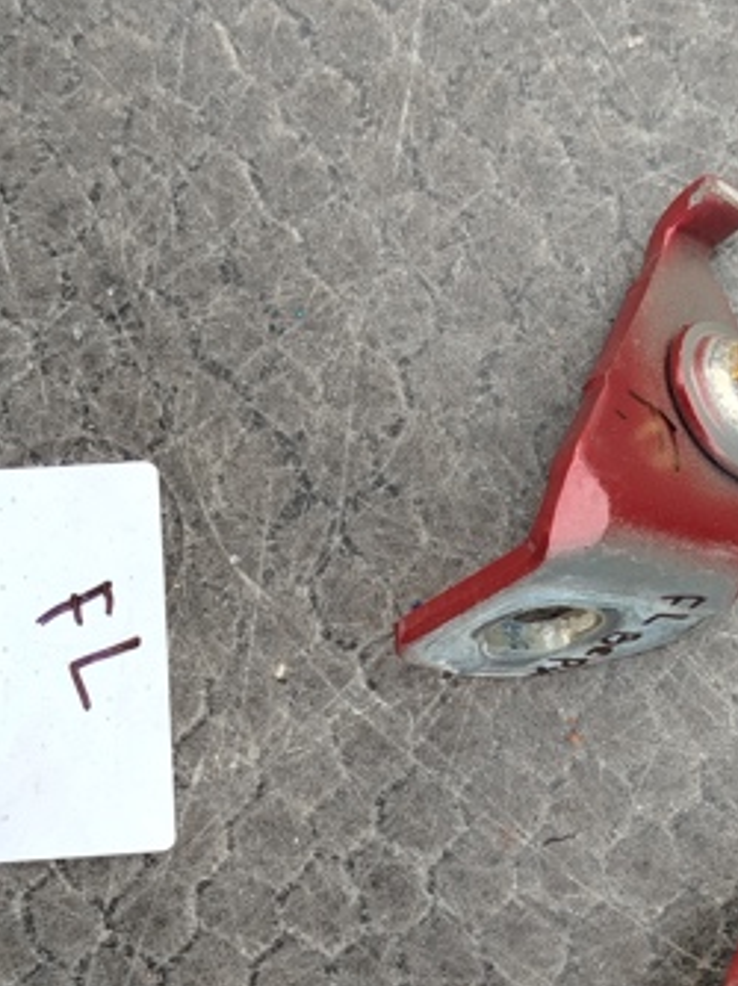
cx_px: 514
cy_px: 670
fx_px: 1964
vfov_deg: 28.0
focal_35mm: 69
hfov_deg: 21.2
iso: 64
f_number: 1.7
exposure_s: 1/100
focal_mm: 5.31
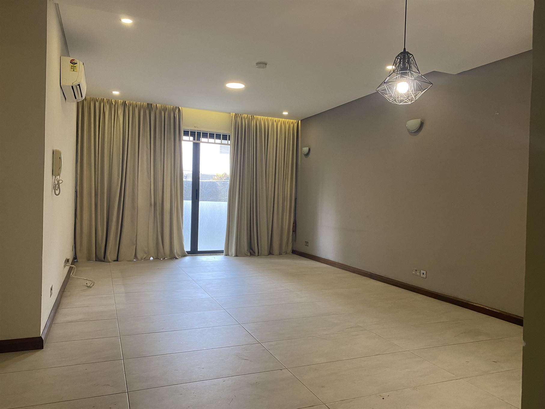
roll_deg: -1.6
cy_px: 204
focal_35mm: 26
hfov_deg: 67.3
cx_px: 272
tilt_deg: -1.5
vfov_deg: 53.1
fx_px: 409
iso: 125
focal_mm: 4.25
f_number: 1.8
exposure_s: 1/50
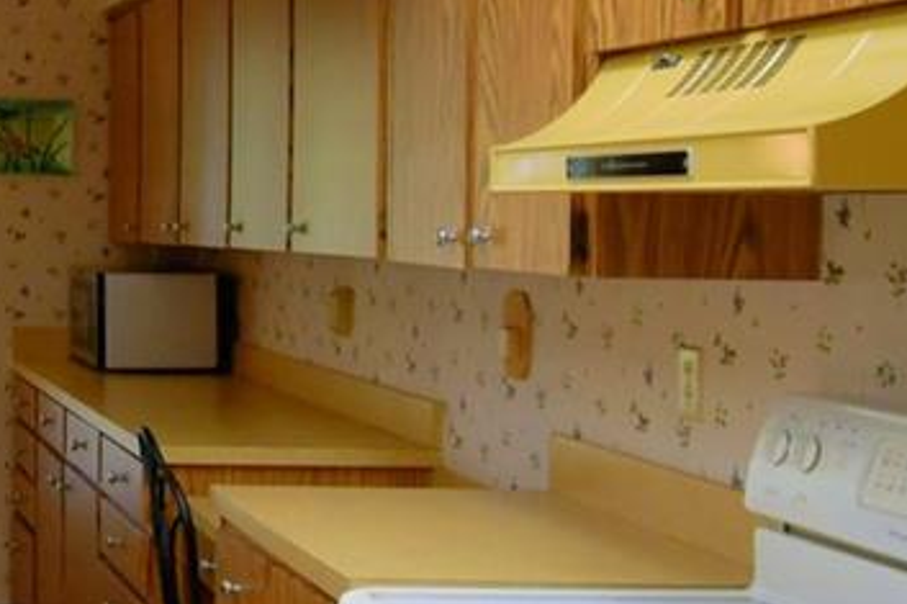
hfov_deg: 26.4
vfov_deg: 19.9
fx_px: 1712
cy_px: 175
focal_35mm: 68
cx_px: -180
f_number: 4.5
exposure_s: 1/80
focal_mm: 10
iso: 400
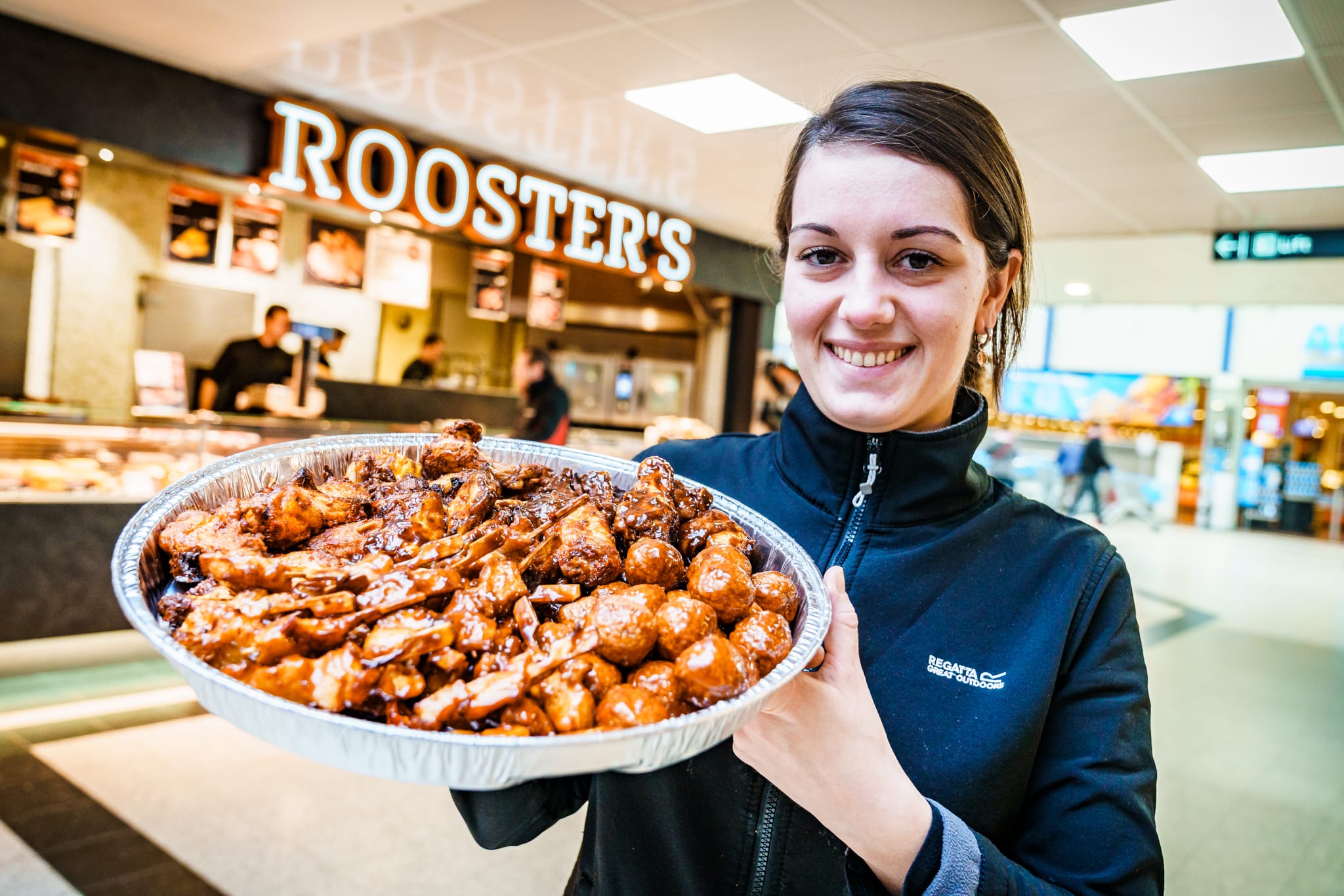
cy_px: 435
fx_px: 1036
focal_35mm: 28
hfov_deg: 65.9
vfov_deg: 46.7
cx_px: 653
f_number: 4
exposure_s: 1/125
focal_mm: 27
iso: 1600
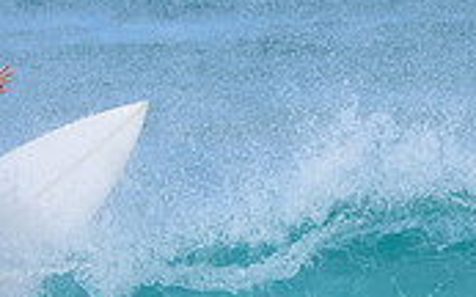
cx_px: 149
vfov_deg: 0.3
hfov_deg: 0.6
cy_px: 383
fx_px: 48670
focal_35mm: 3753
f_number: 6.3
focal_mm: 800
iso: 360
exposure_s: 1/2000
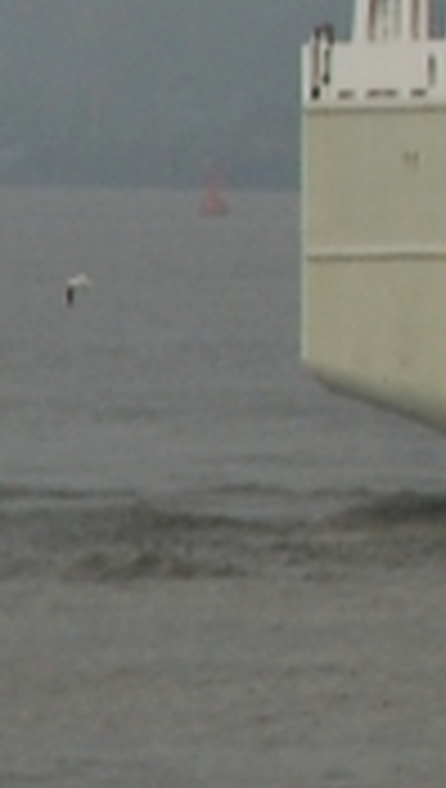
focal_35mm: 1240
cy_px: 61
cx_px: 2036
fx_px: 25959
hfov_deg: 1.0
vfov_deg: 1.7
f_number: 10
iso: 180
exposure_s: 1/250
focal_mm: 135
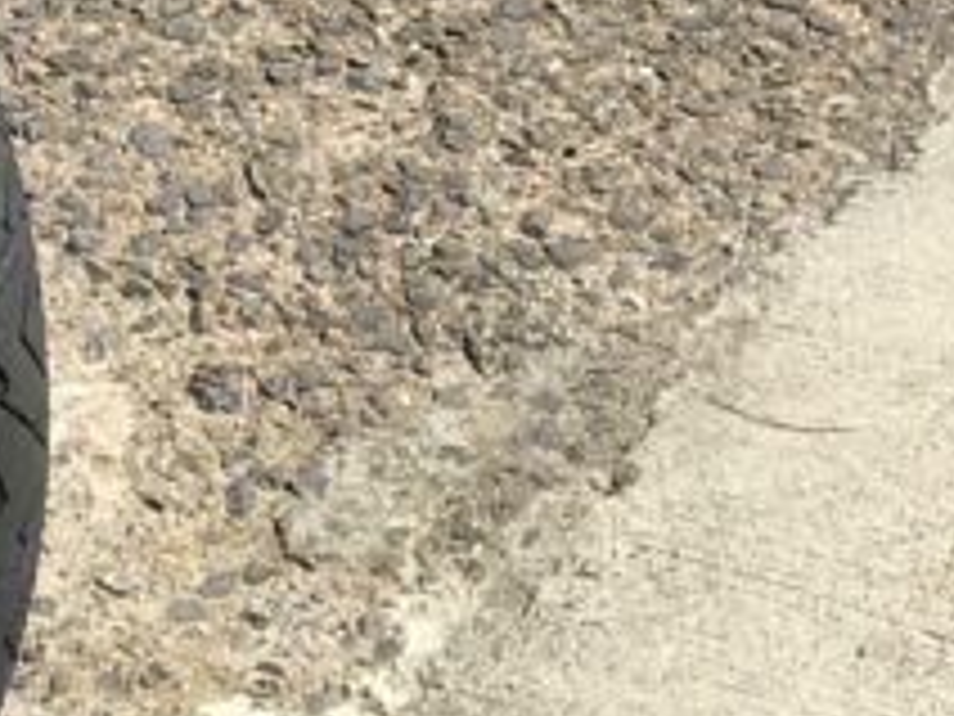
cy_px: -630
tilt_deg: -21.7
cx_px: -171
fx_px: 3858
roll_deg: +0.3
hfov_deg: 13.7
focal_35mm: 140
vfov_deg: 10.0
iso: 25
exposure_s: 1/1148
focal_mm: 4.15
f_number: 2.2
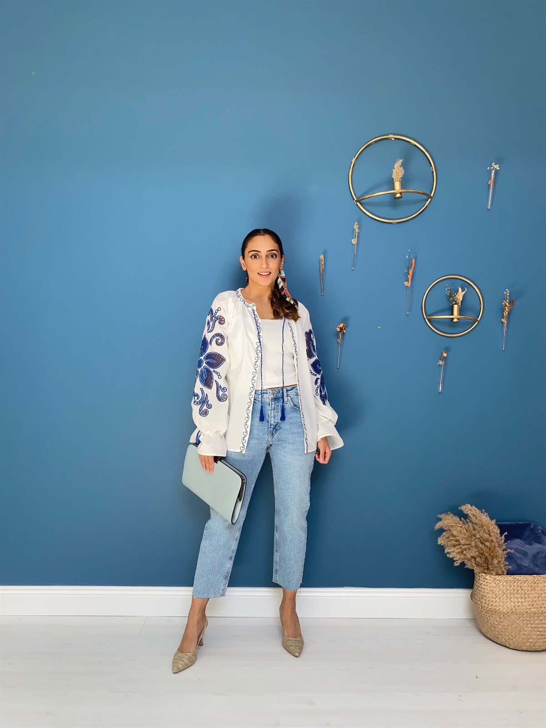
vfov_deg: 67.3
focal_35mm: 26
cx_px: 273
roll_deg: +0.2
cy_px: 364
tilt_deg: +1.0
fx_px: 547
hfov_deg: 53.1
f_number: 1.8
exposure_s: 1/121
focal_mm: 4.25
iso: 64
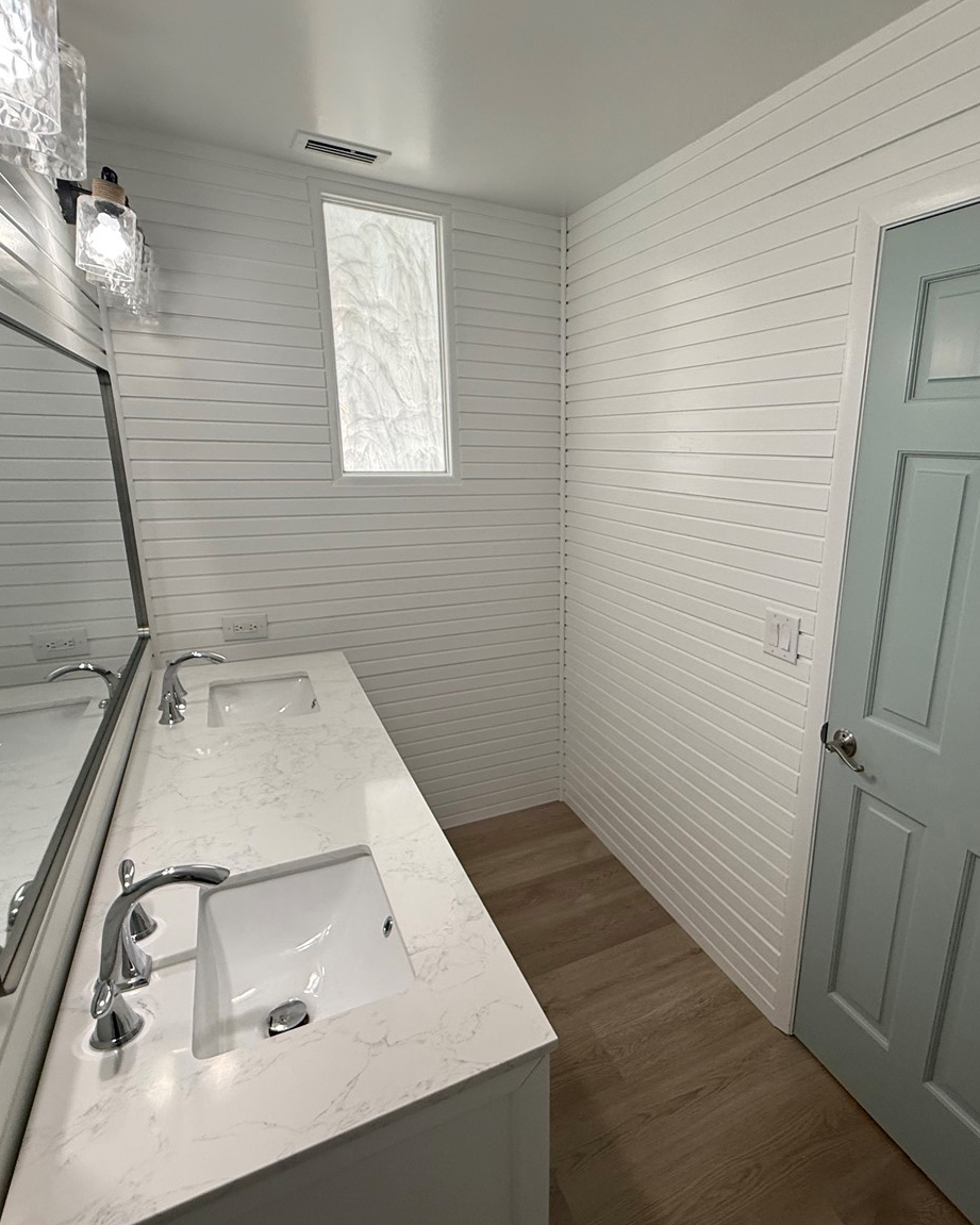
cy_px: 624
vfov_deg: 83.3
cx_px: 635
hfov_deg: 69.3
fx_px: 689
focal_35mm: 19
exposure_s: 1/120
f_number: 2.2
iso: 160
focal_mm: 2.22
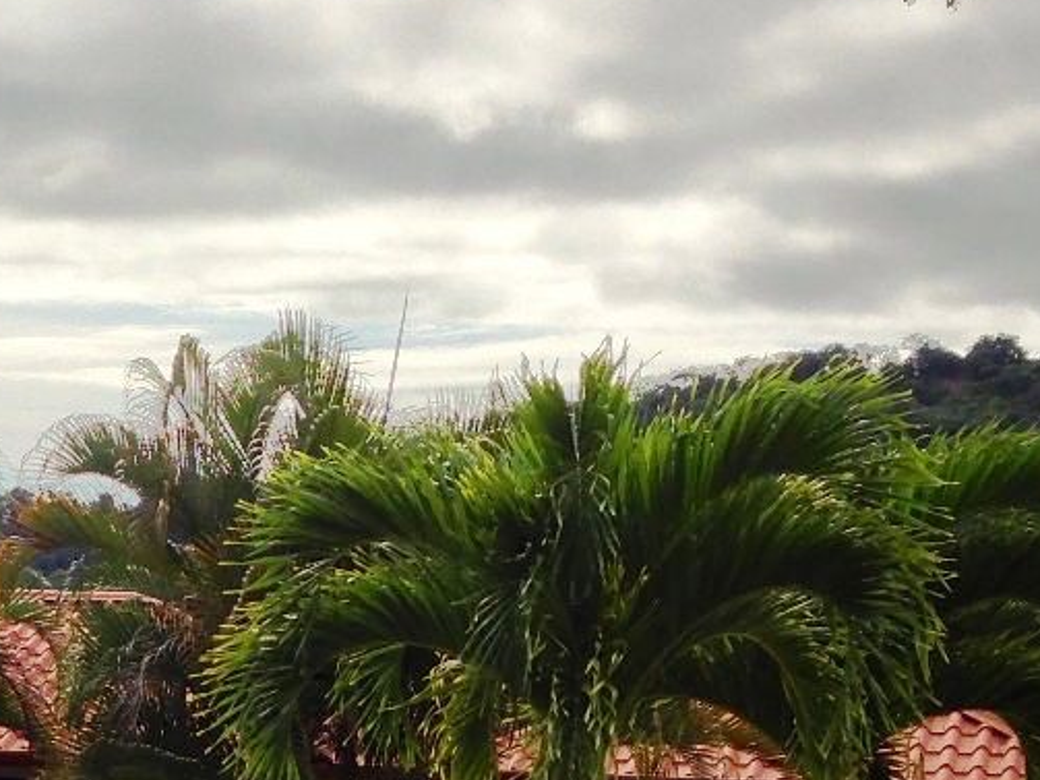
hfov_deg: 17.8
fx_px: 3214
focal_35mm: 107
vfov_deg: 13.4
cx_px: -97
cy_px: 1003
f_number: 2.4
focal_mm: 4.13
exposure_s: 1/1748
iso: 50
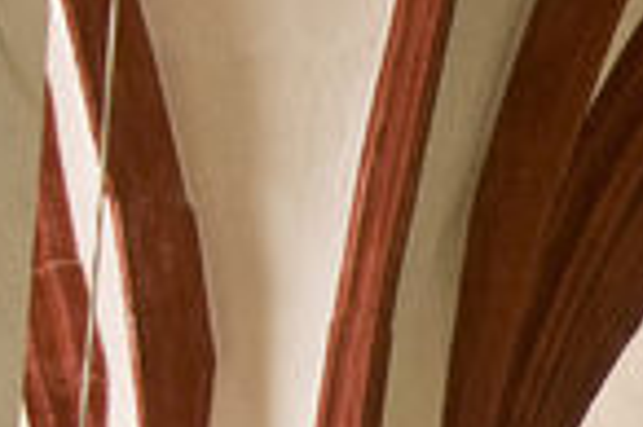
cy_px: 1094
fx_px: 7261
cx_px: 1674
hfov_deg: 4.9
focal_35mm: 407
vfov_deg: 3.3
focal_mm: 44
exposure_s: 1/6
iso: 400
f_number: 7.1
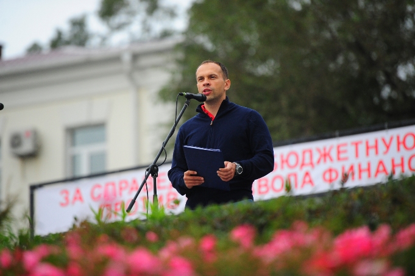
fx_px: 2304
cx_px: 208
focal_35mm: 200
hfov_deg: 10.3
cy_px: 138
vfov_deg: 6.9
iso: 1600
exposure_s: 1/1000
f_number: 2.8
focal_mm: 200
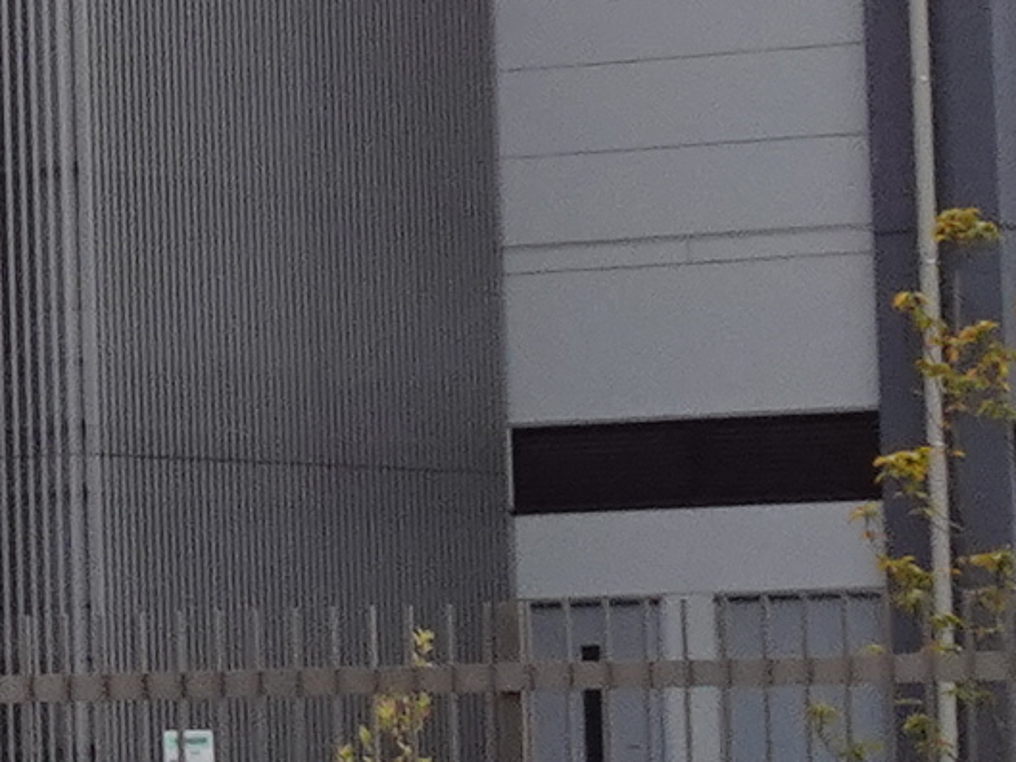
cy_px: 98
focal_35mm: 255
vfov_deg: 5.8
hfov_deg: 7.6
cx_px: -641
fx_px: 7486
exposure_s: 1/320
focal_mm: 6.26
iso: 100
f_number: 5
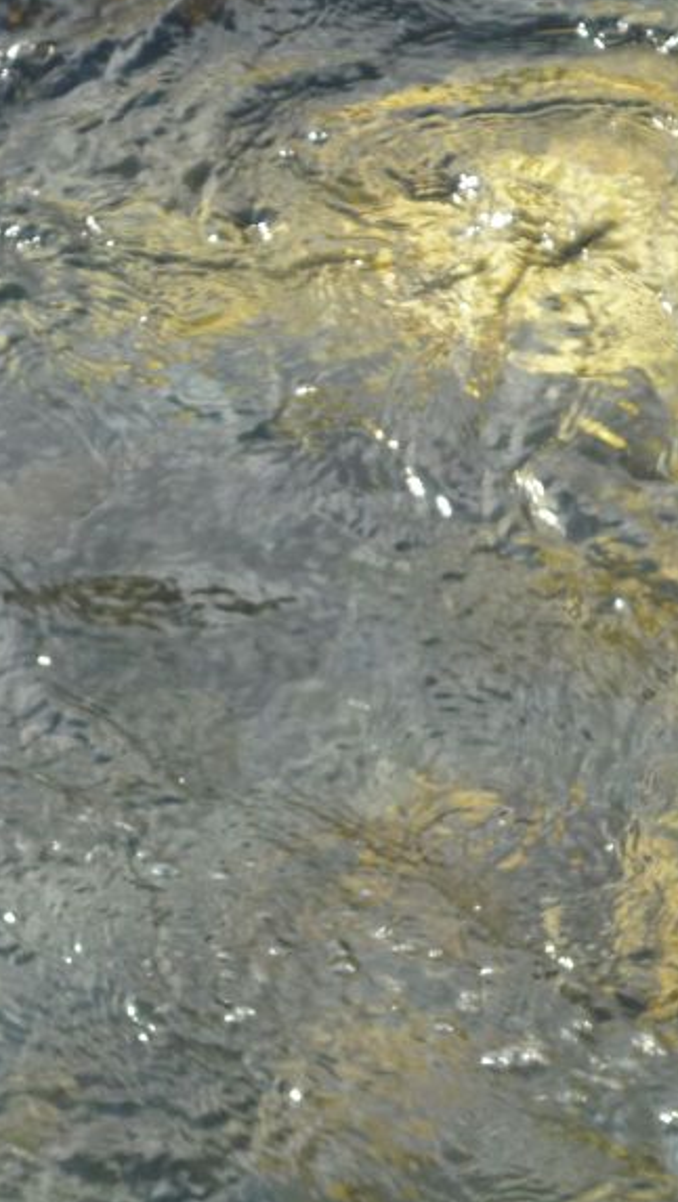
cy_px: 596
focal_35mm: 152
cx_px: 292
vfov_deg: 14.1
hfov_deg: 8.0
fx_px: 4850
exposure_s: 1/125
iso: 160
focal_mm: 16.5
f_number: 5.1
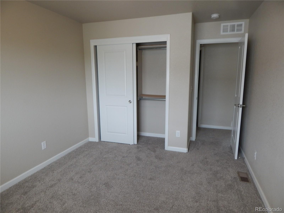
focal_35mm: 22
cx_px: 142
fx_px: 180
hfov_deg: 76.4
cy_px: 106
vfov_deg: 61.1
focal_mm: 4
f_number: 3
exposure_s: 1/30
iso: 125
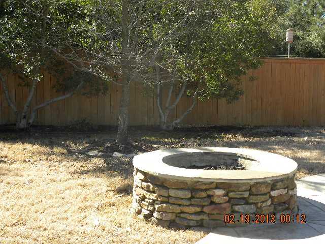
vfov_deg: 28.0
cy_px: 122
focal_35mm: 52
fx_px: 488
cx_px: 162
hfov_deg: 36.8
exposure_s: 1/187
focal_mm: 9.2
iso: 64
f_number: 4
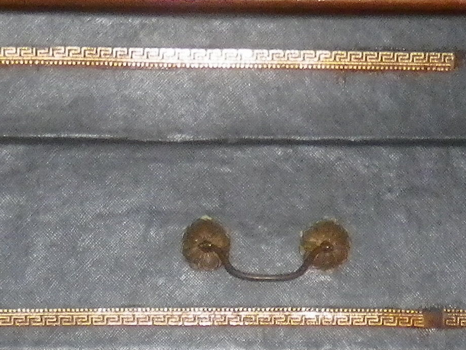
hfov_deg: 11.9
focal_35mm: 166
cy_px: 864
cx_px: 243
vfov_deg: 8.2
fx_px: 2235
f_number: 3.8
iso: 400
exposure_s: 1/50
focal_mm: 6
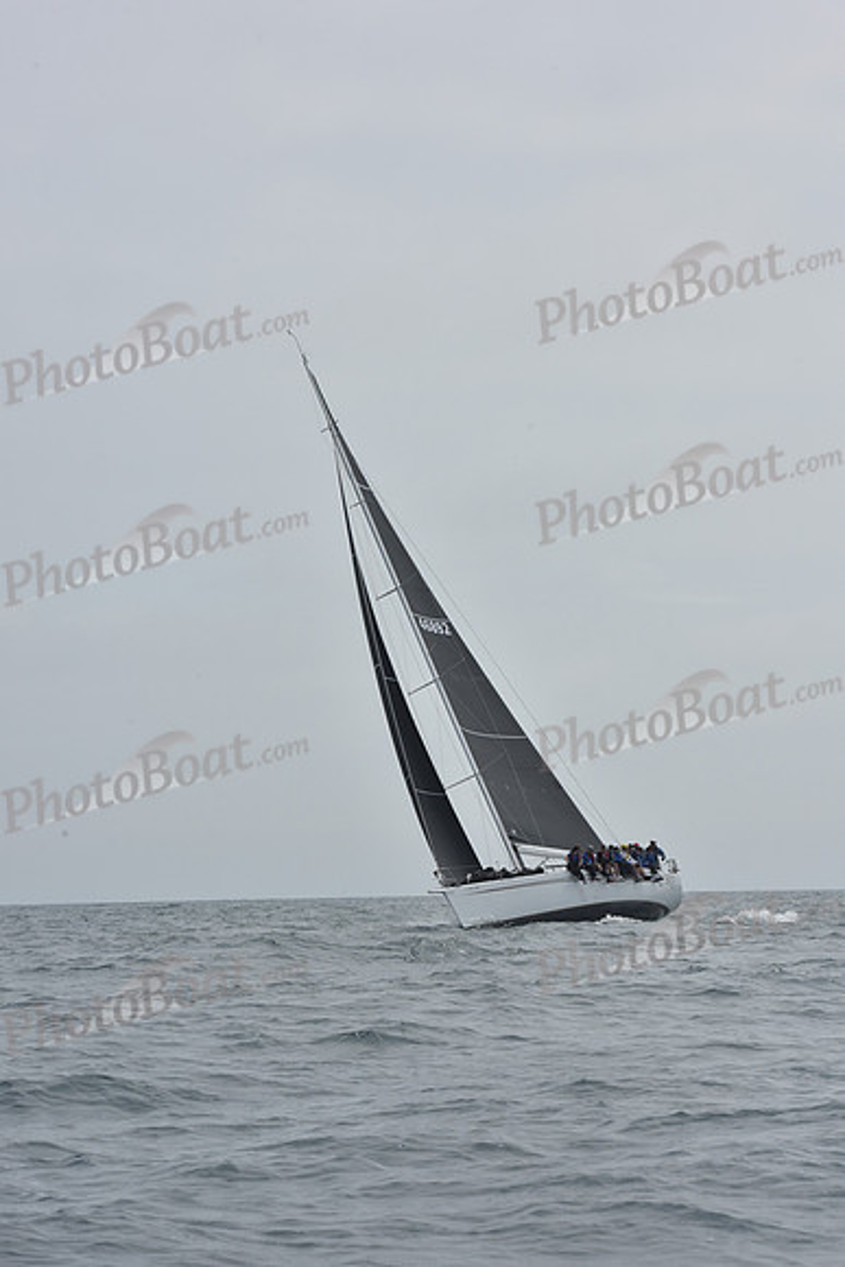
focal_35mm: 105
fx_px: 3694
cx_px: 422
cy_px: 634
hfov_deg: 13.0
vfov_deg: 19.5
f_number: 13
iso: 250
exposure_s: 1/800
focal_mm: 105
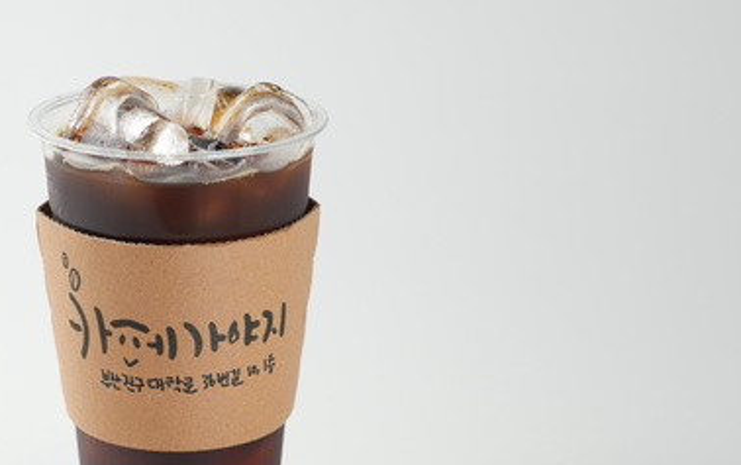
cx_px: 188
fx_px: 2405
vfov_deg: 11.0
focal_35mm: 119
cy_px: 317
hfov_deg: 17.4
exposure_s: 1/100
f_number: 5.6
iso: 640
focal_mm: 65
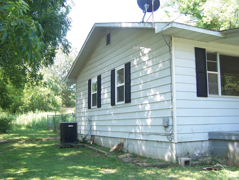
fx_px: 276
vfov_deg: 36.0
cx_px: 120
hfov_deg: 46.8
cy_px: 90
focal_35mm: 40
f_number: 2.8
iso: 80
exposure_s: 1/80
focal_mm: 6.7
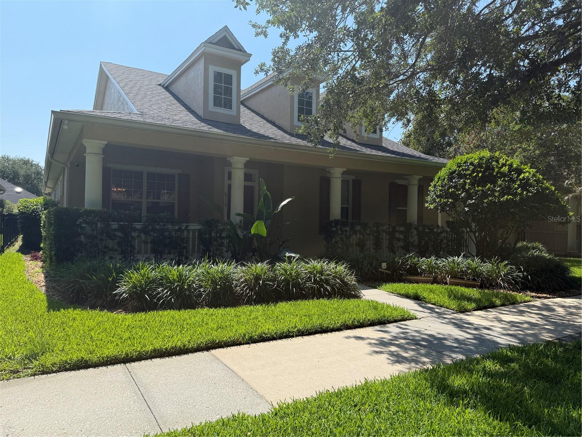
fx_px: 404
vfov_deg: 56.8
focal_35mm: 24
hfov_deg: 71.6
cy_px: 218
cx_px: 291
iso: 100
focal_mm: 6.76
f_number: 1.78
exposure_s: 1/3759
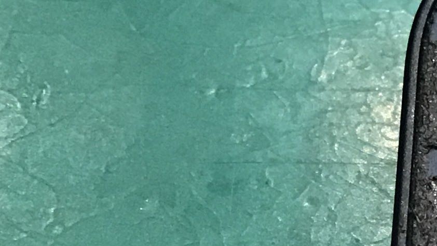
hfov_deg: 14.4
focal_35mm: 131
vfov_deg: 9.2
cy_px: 270
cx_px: 797
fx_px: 1517
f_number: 2.4
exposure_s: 1/30
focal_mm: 3.3
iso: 125
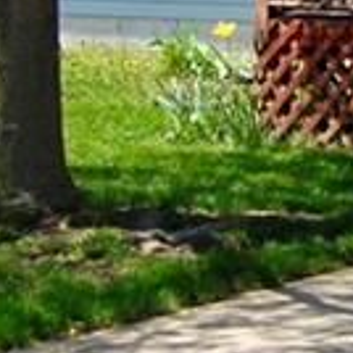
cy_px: -393
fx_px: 2700
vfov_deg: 7.2
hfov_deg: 7.0
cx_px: 872
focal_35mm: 234
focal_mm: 24
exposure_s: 1/250
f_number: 8
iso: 200
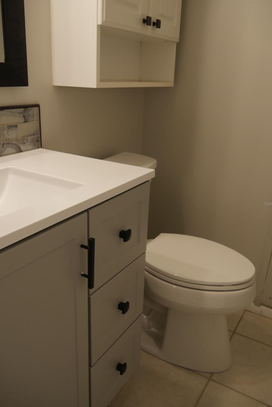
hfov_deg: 43.6
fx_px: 340
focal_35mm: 30
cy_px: 204
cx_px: 131
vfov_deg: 61.9
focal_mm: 14
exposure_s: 1/60
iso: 400
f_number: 3.5
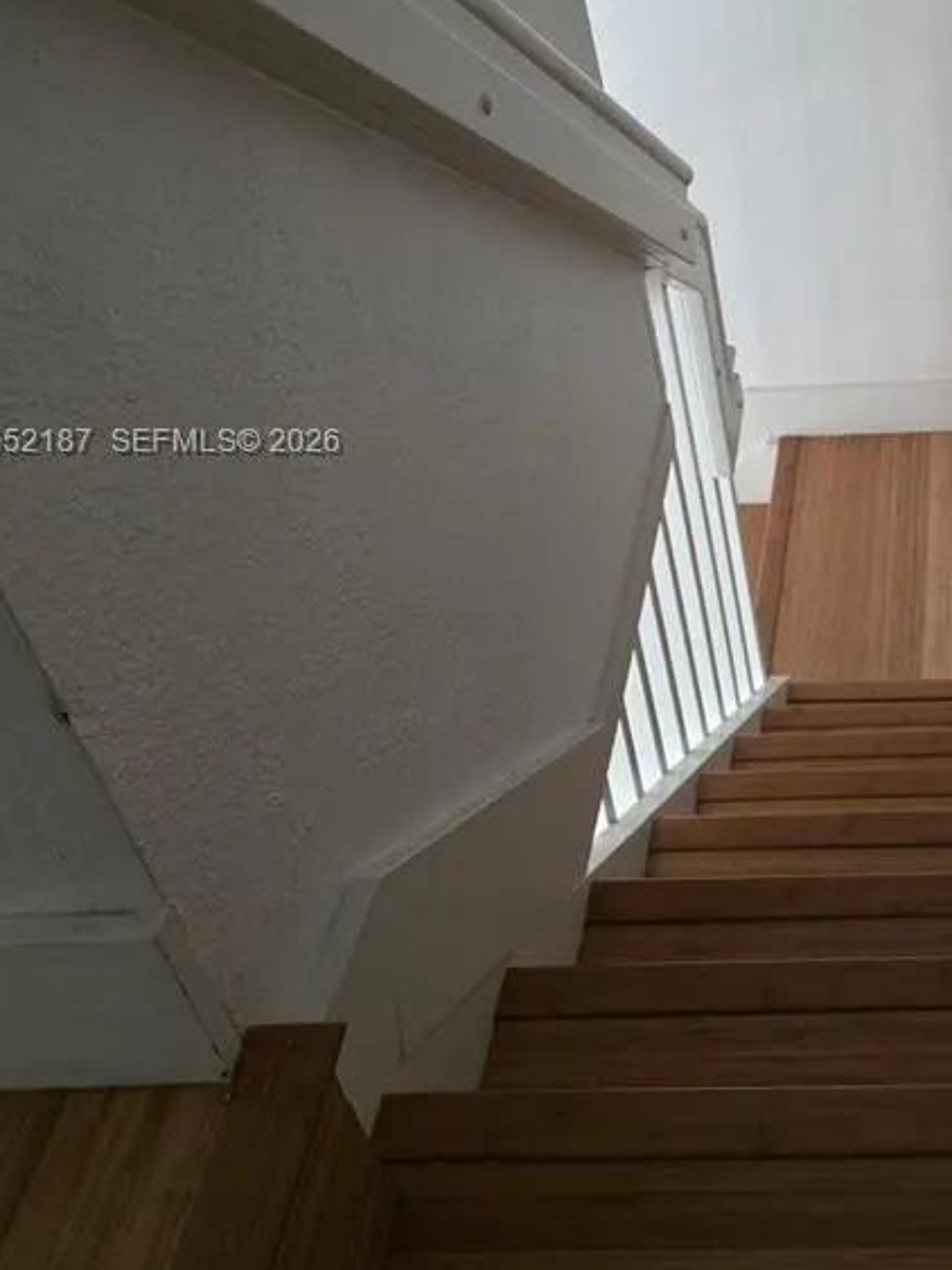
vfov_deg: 38.6
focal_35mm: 49
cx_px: 938
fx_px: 1797
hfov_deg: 28.0
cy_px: 444
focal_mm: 6.25
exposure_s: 1/120
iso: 1600
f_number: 1.7
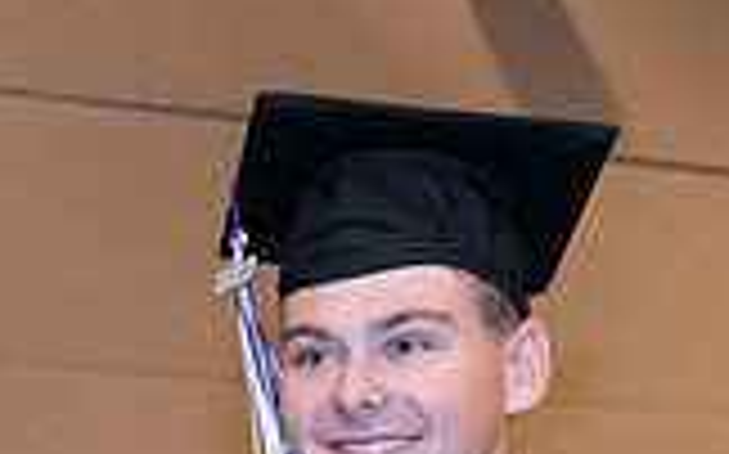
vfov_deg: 7.7
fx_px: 3296
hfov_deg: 12.5
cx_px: 40
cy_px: 803
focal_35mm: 166
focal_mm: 35
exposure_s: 1/125
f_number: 5.6
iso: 6400
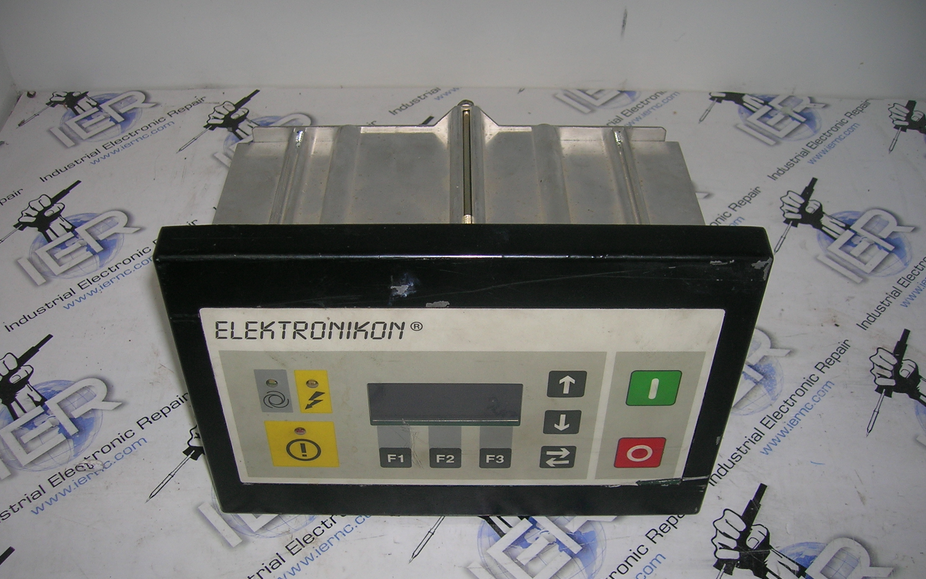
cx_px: 455
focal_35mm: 37
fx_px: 934
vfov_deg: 34.4
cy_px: 331
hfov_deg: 52.7
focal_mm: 5.7
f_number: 2.9
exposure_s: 1/60.1
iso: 50
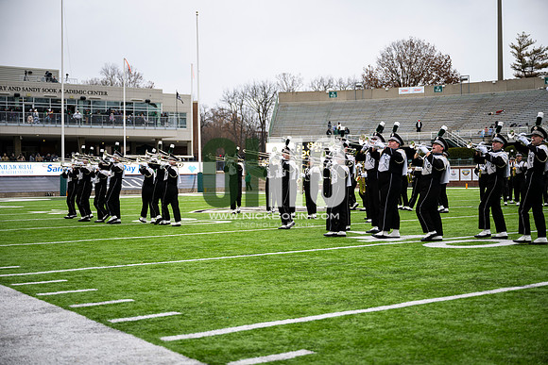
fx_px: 746
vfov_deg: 27.5
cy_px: 182
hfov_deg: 40.3
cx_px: 274
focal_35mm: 49
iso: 100
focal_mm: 49
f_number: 2.8
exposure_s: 1/500
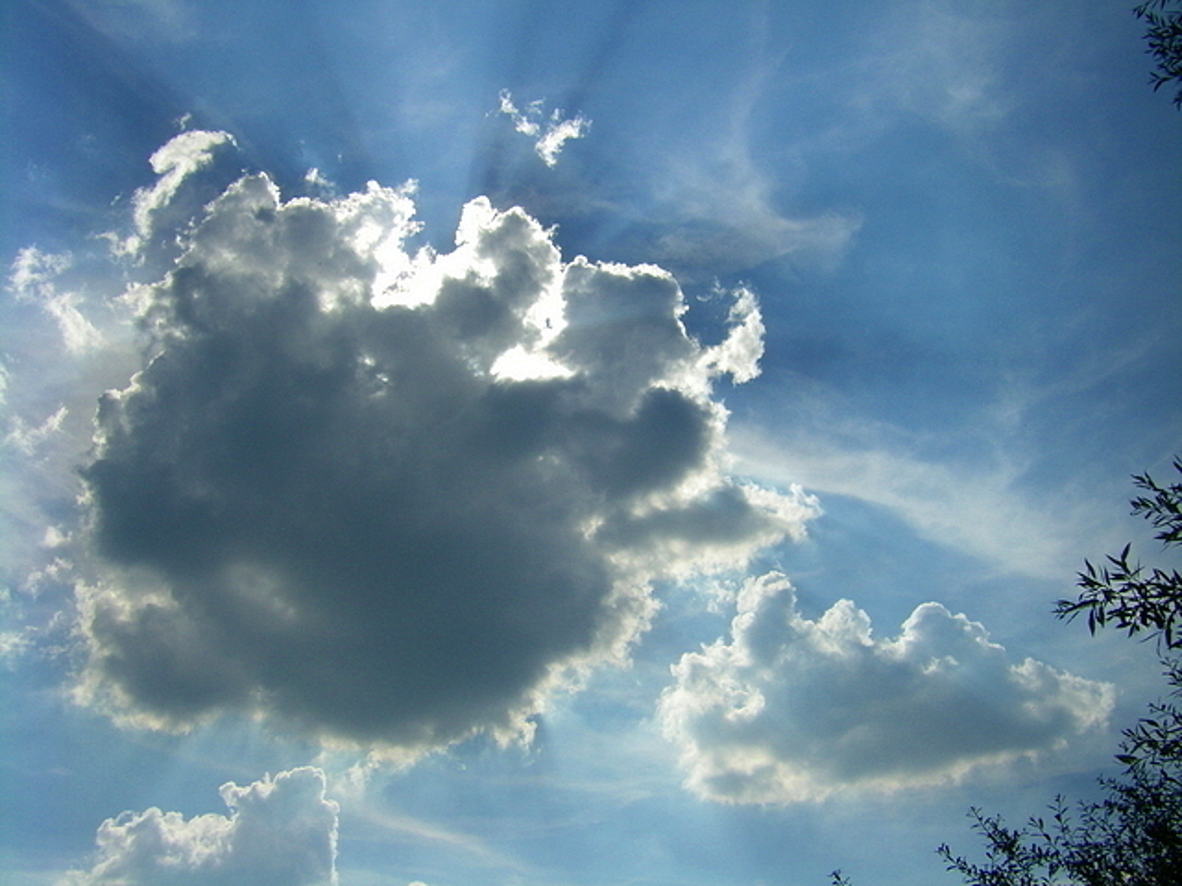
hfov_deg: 49.0
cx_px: 591
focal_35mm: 38
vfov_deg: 37.7
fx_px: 1298
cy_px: 443
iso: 80
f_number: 7
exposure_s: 1/1000
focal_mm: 6.3
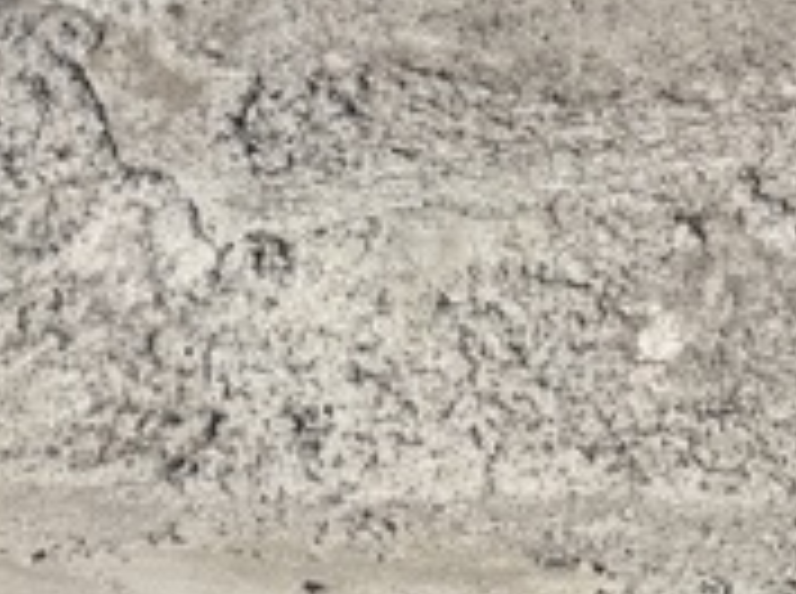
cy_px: -454
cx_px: 1426
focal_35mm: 87
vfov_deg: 14.9
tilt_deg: -45.5
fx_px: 1997
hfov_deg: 18.0
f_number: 1.78
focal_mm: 6.76
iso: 80
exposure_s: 1/6711
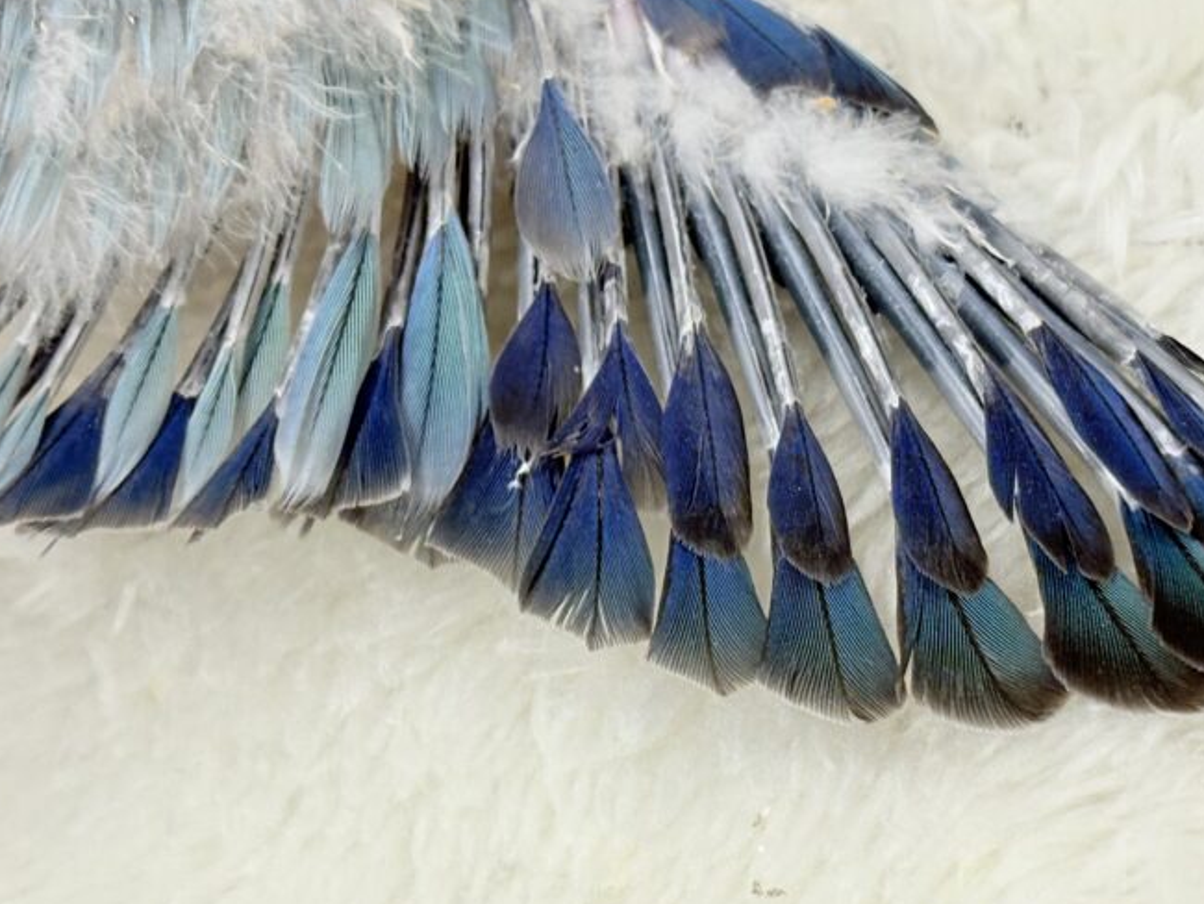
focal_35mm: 96
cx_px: 726
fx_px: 3340
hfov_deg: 20.4
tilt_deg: -56.9
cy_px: 487
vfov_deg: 15.4
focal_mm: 5.96
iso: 100
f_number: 1.6
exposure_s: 1/100
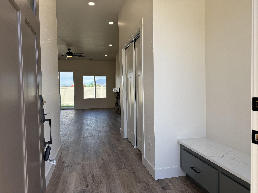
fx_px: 179
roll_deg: +1.3
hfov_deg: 71.6
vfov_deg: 56.8
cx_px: 129
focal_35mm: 24
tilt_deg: -2.3
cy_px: 96
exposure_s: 1/1032
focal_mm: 6.76
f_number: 1.78
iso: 100
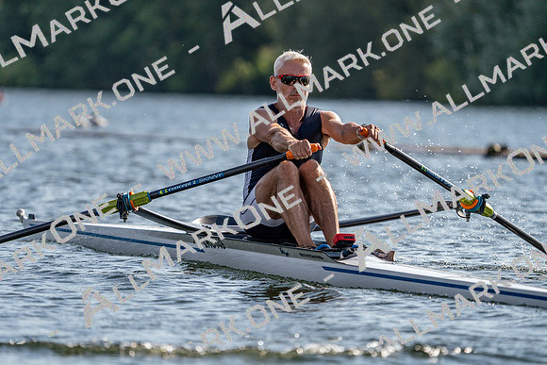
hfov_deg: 5.3
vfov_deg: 3.5
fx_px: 5897
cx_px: 274
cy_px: 182
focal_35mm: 388
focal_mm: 388
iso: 250
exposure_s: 1/1600
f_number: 6.3
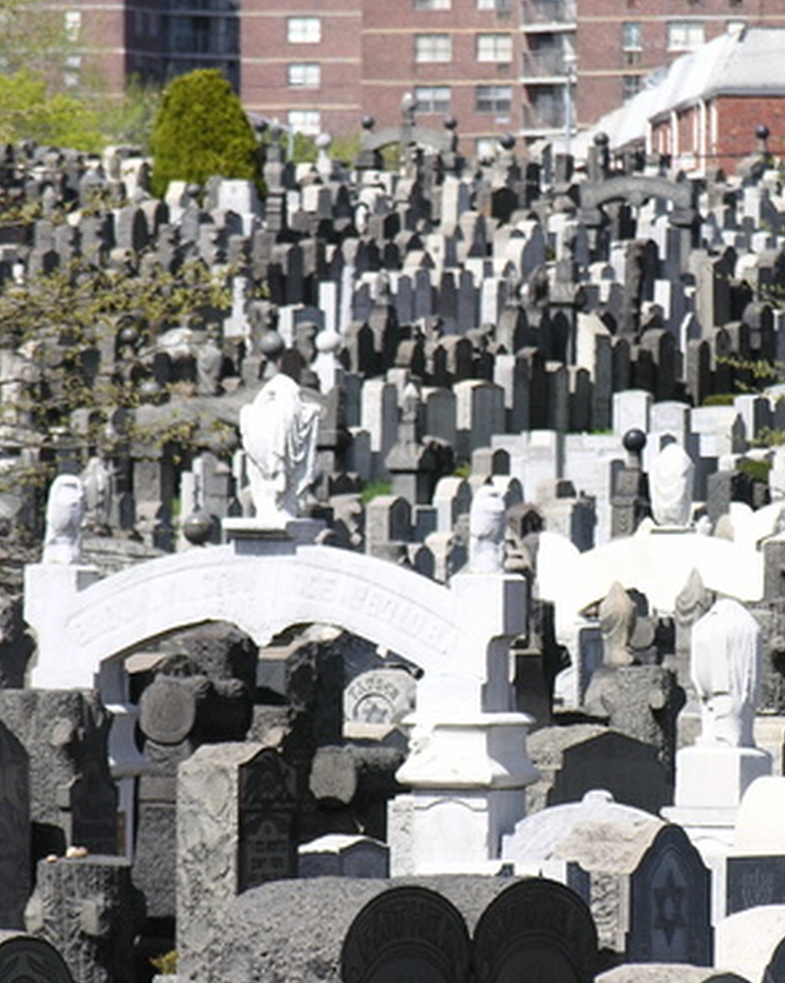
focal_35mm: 504
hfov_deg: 3.1
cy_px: 625
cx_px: 694
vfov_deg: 3.8
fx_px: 14649
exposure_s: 1/303
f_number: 4.9
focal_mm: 61
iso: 50
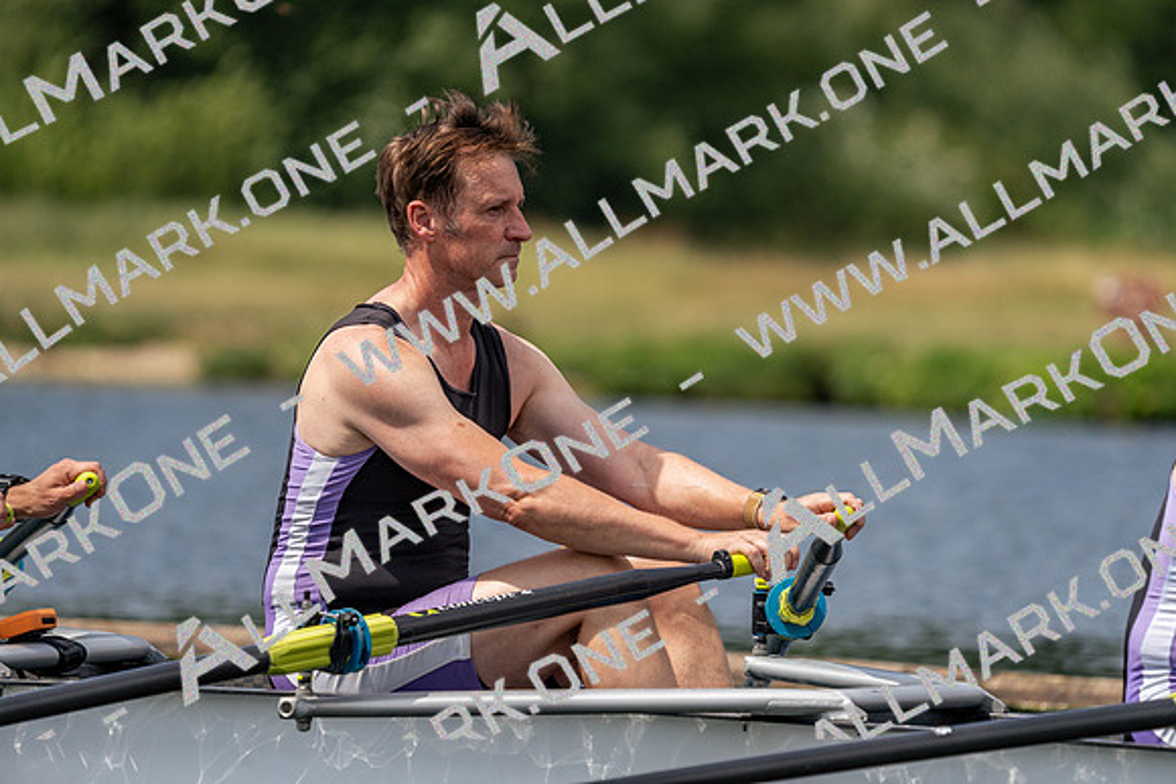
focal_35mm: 400
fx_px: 13069
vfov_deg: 3.4
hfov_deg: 5.2
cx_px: 588
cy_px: 392
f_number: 6.3
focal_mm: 400
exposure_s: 1/1600
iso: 250
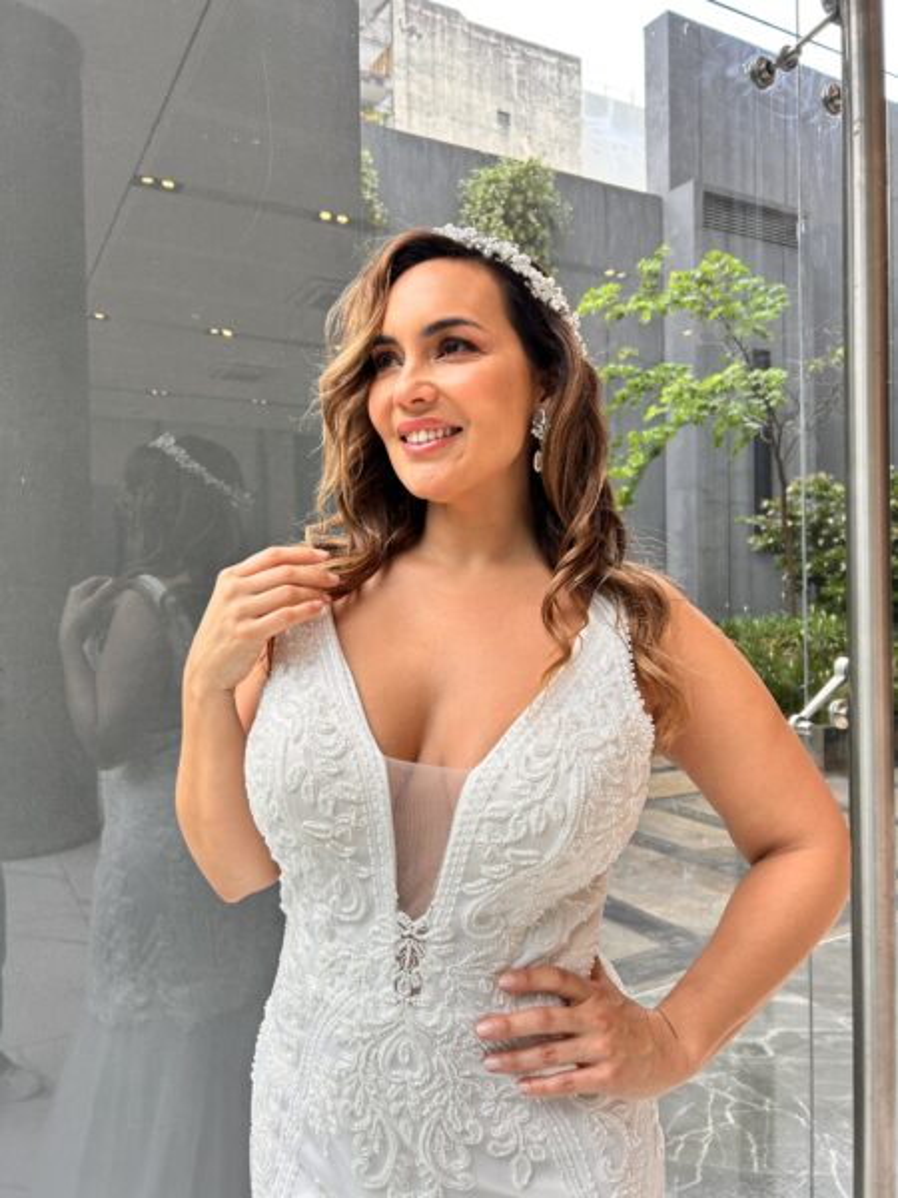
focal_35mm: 26
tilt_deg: -0.7
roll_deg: +0.5
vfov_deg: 67.3
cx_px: 449
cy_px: 599
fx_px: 899
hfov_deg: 53.1
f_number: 1.5
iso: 100
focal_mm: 5.7
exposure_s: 1/121
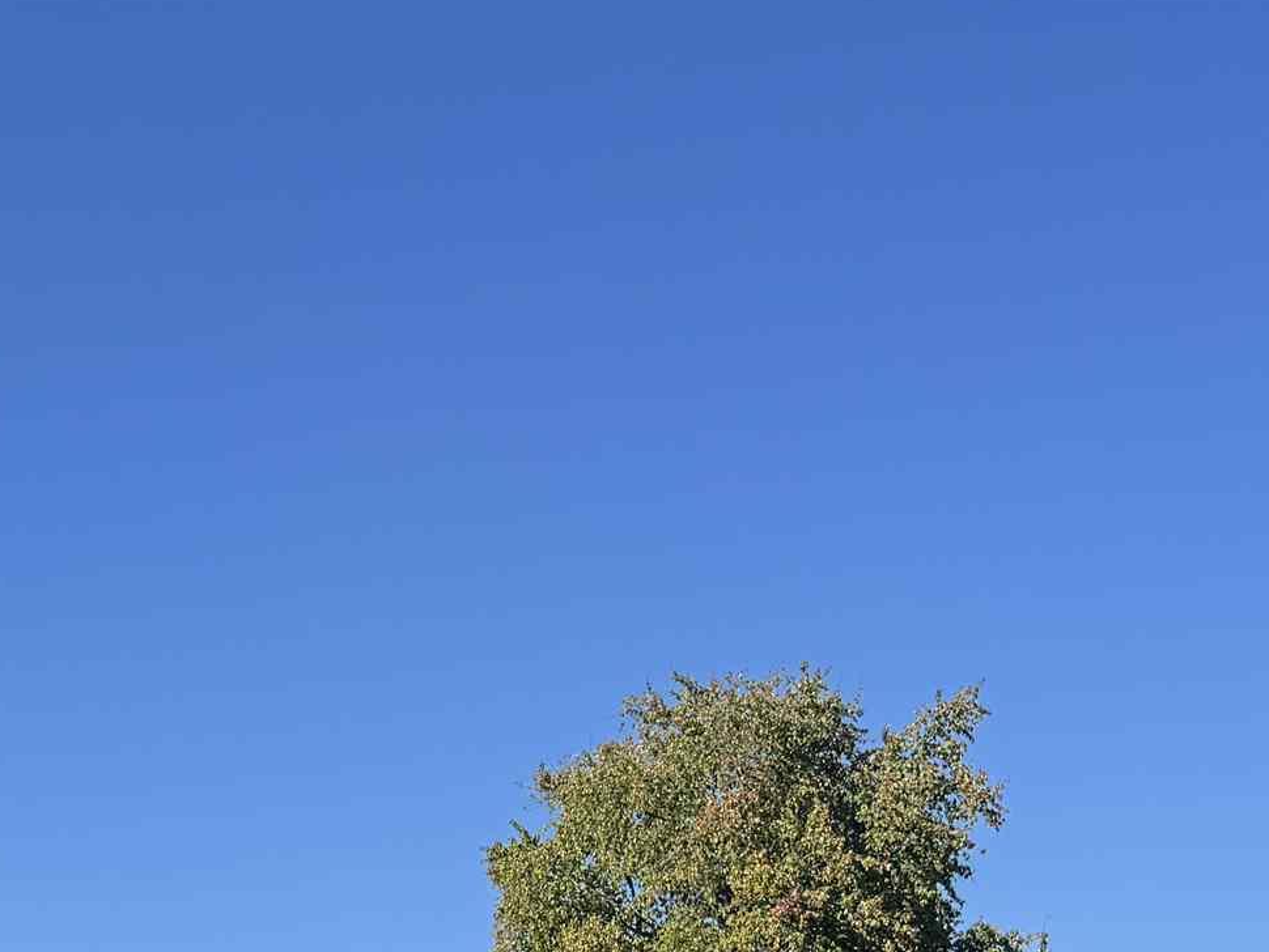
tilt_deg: -0.9
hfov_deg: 24.8
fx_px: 2787
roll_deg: -0.1
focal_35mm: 76
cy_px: 1497
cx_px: 89
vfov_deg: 17.2
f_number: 1.78
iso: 80
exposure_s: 1/3413
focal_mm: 6.76
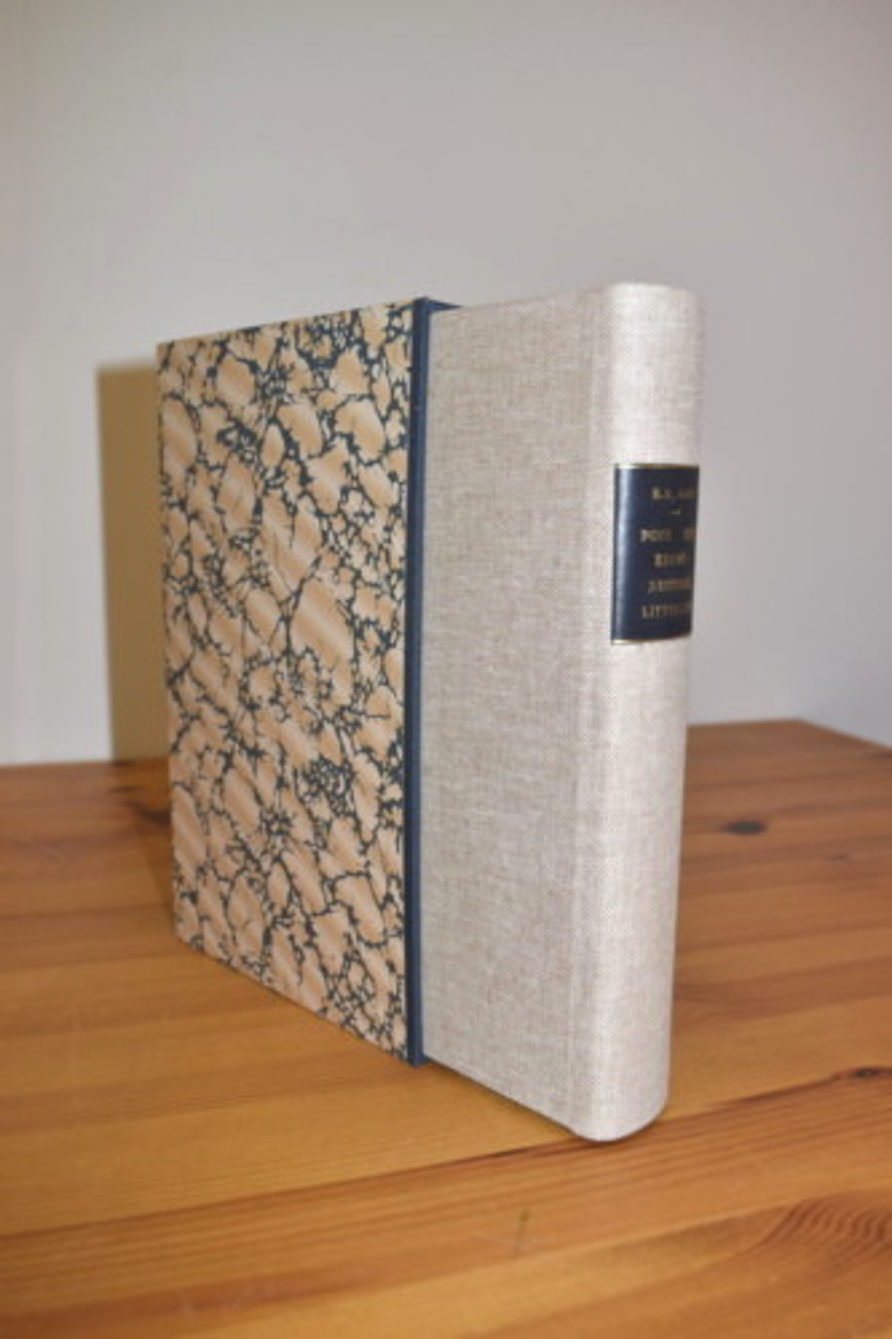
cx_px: 446
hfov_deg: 47.9
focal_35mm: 27
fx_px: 1004
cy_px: 670
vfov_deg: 67.4
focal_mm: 18
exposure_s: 1/200
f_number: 6.3
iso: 250
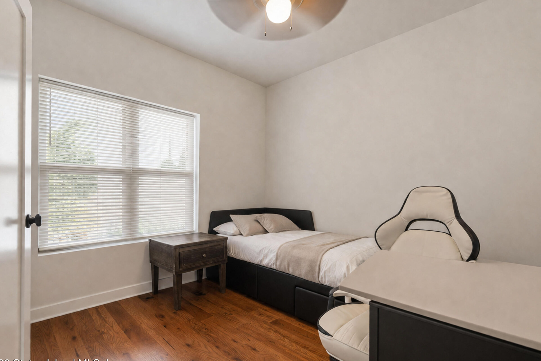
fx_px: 256
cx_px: 264
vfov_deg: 70.4
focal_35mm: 17
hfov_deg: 93.3
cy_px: 189
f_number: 4
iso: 64
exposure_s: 1/13
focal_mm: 16
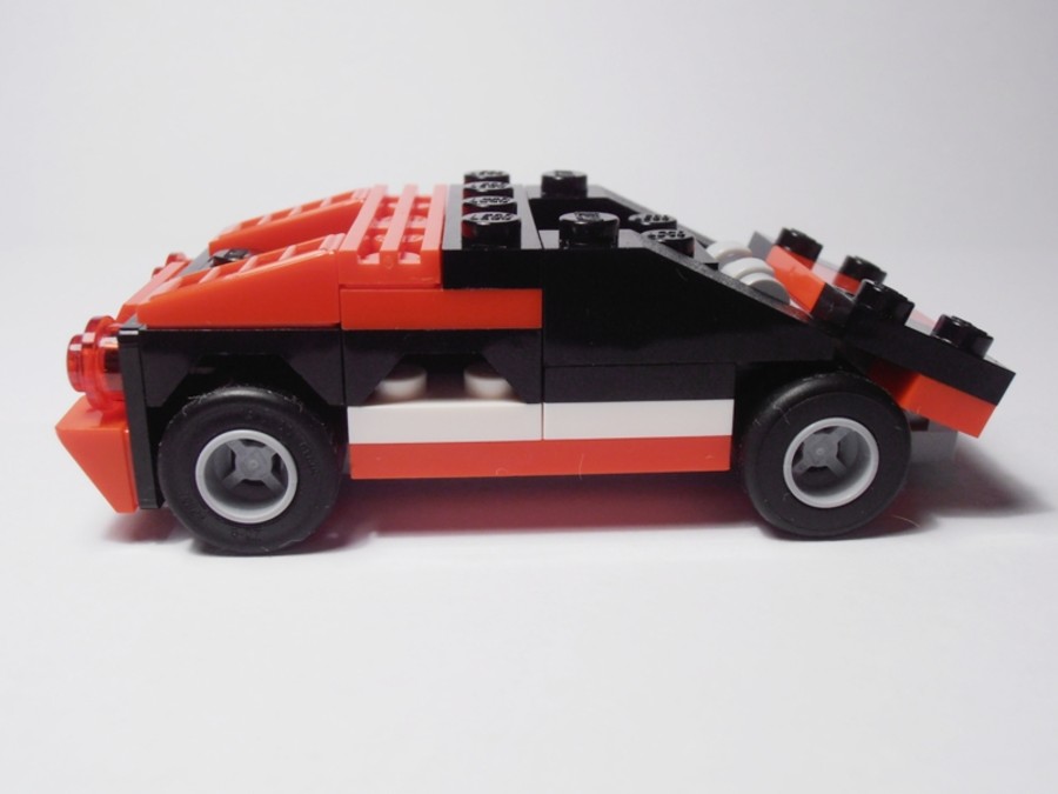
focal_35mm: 37
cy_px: 397
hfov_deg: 50.1
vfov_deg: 38.7
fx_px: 1131
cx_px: 529
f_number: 3.9
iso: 80
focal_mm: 6.61
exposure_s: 1/50
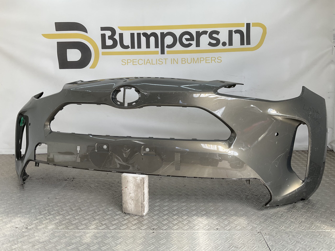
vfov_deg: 48.2
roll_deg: +0.4
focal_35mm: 29
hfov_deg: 61.7
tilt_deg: -10.7
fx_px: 281
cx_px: 168
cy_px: 126
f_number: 1.8
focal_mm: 3
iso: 16
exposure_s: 1/362
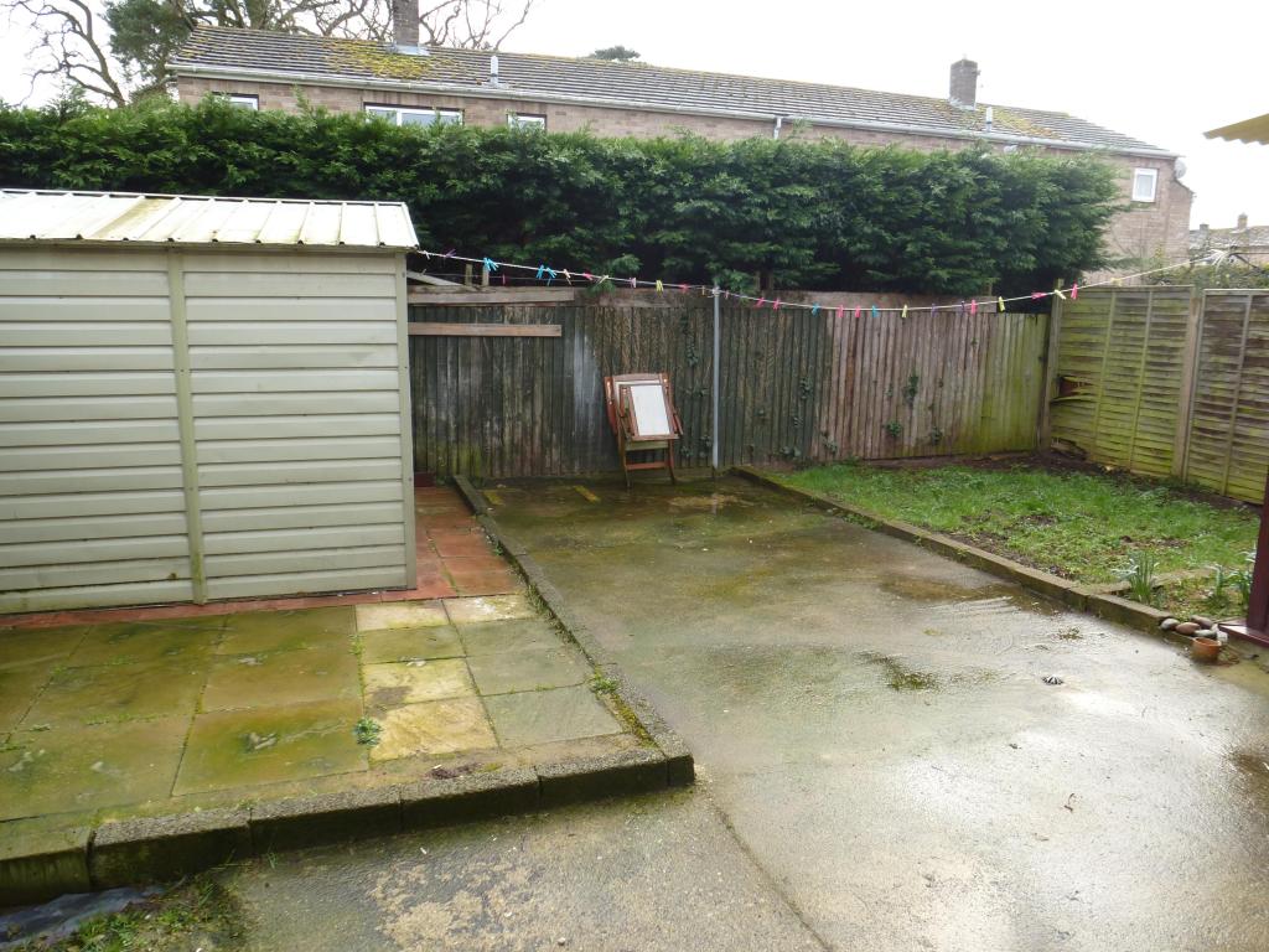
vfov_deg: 56.8
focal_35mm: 24
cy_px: 476
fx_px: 880
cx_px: 634
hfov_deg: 71.6
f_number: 3.5
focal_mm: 4.3
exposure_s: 1/100
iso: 100
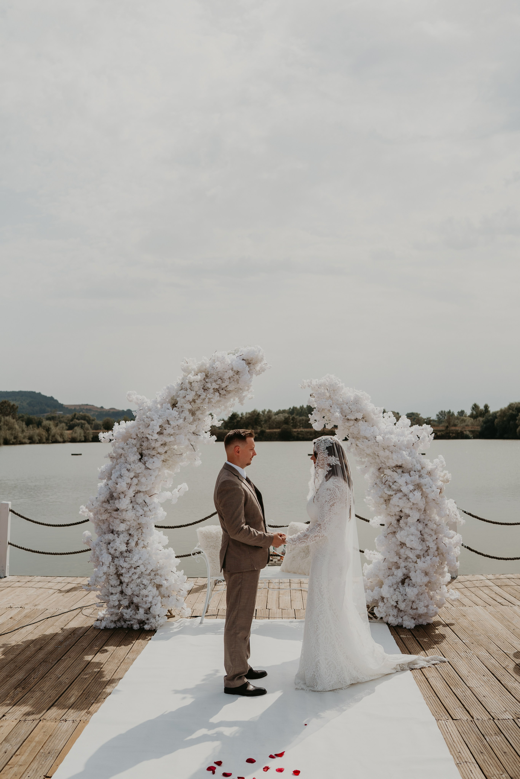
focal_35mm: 35
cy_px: 390
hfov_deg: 37.9
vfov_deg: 54.4
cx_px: 260
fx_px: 758
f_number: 3.2
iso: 100
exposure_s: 1/2000
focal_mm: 35
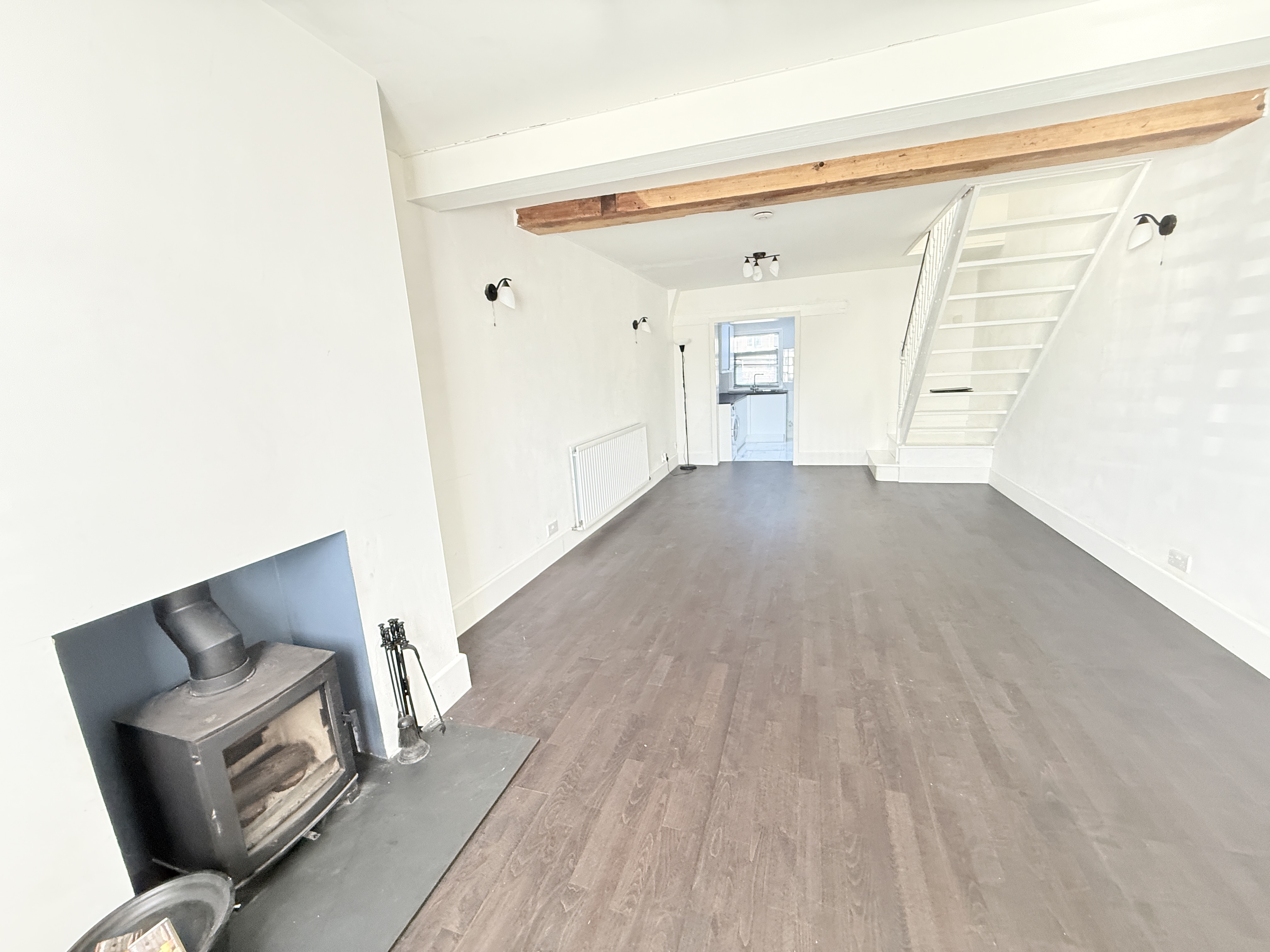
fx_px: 514
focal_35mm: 14
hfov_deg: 102.1
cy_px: 476
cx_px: 635
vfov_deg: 85.7
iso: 320
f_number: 2.2
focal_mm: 2.22
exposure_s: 1/88
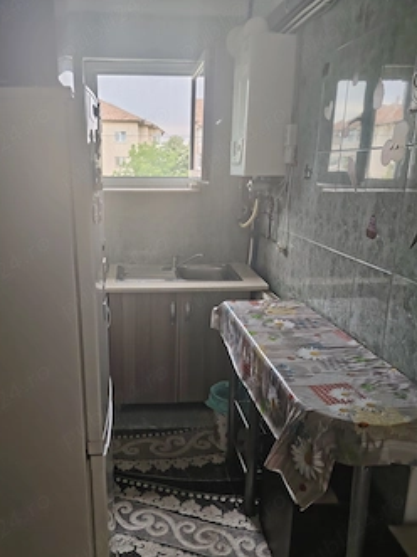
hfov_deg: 48.0
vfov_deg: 61.6
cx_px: 173
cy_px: 305
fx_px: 466
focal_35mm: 29
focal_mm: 5.25
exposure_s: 1/25
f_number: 1.75
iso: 278
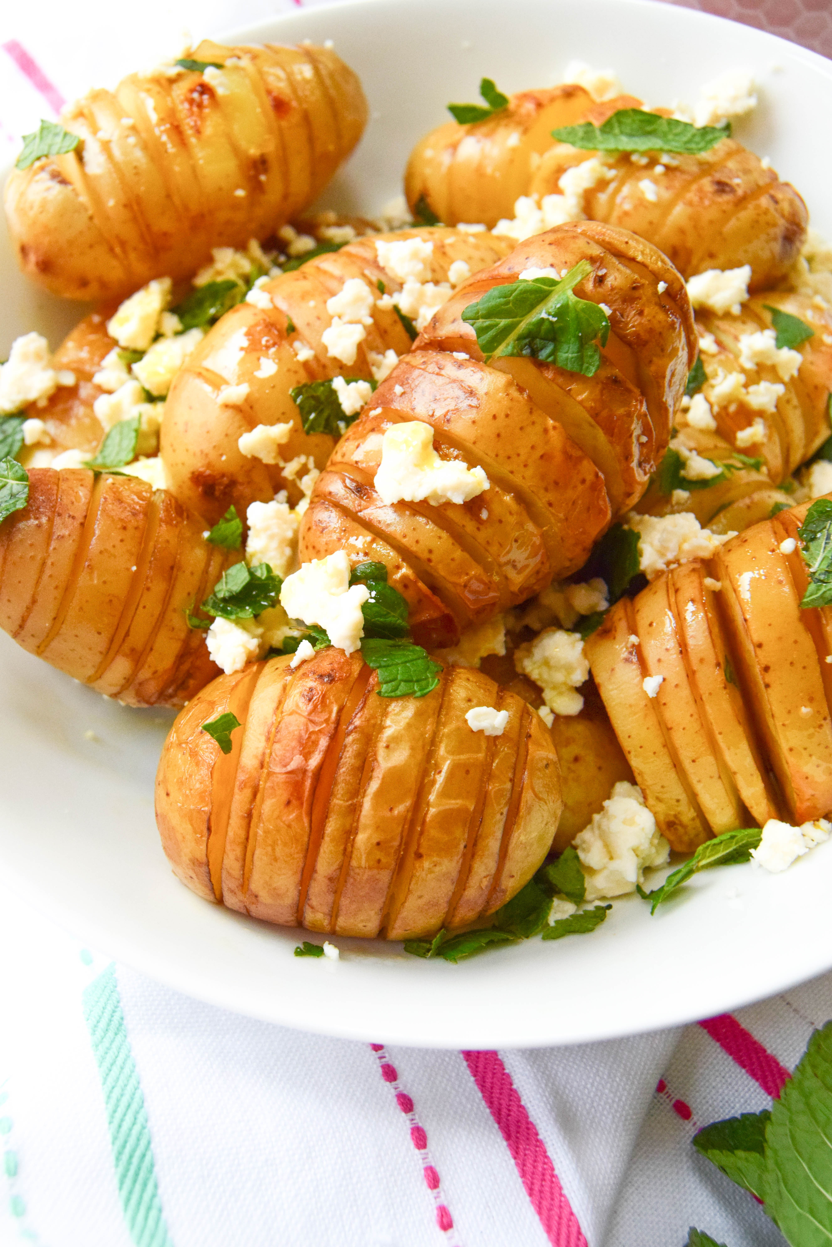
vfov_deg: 53.1
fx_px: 1248
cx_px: 416
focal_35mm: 36
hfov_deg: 36.9
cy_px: 624
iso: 1600
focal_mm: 24
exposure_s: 1/60
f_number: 7.1
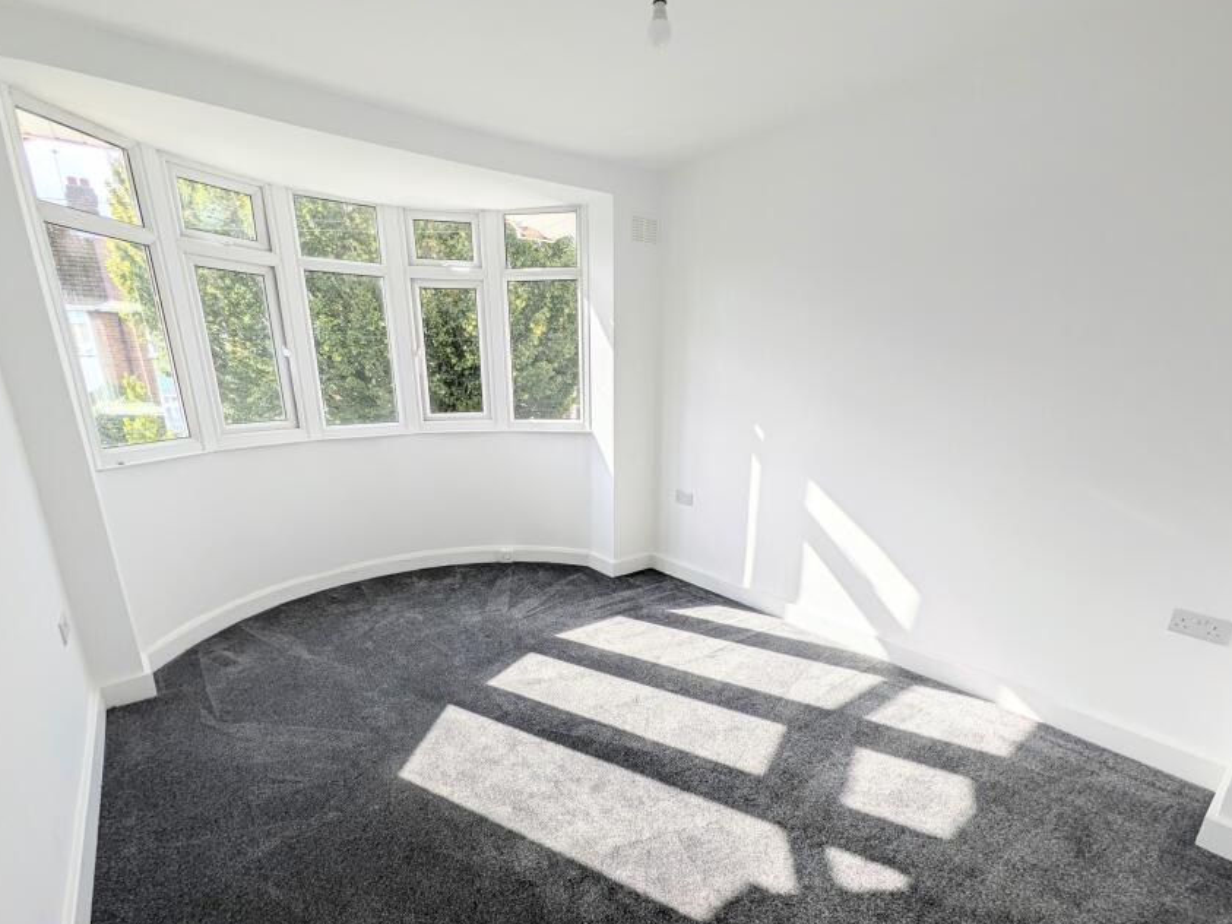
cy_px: 547
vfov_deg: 74.0
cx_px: 621
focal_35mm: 17
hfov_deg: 91.0
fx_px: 605
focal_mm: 1.85
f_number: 2.2
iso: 51
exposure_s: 1/830
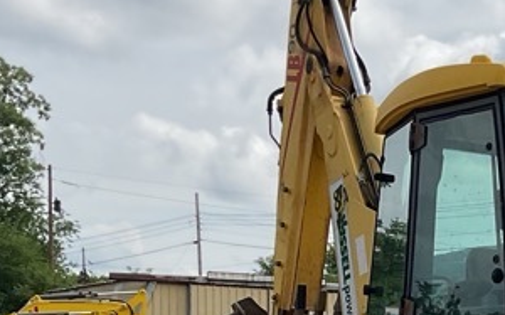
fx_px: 1444
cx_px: 630
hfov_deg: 18.6
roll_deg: -0.6
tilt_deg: -3.8
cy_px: 472
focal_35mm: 105
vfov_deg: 11.9
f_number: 1.8
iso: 16
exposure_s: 1/2801
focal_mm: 3
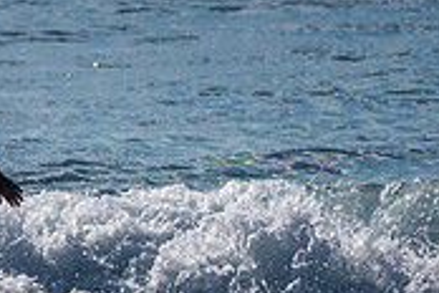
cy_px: 266
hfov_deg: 1.0
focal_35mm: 1997
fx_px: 24350
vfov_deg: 0.7
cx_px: -47
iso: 31
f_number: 5.6
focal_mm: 500
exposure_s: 1/1250
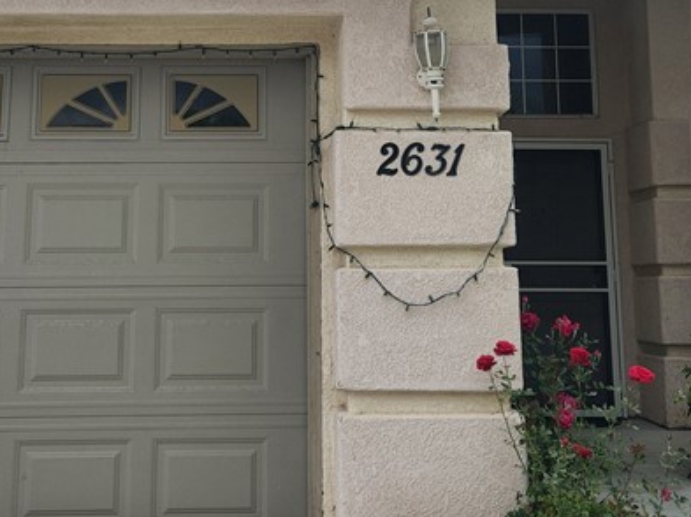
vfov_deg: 23.8
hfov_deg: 32.2
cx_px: 294
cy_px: 67
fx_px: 1197
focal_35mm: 60
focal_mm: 5.4
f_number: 1.8
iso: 20
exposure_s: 1/1854
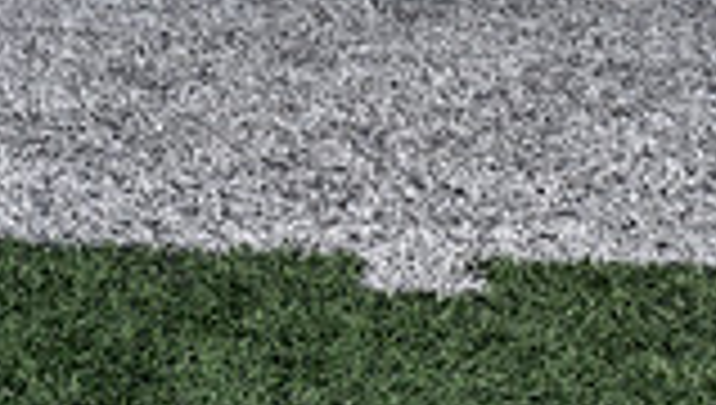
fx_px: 2814
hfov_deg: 14.4
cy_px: -554
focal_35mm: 148
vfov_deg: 7.7
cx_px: 626
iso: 160
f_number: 10
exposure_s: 1/250
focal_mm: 50
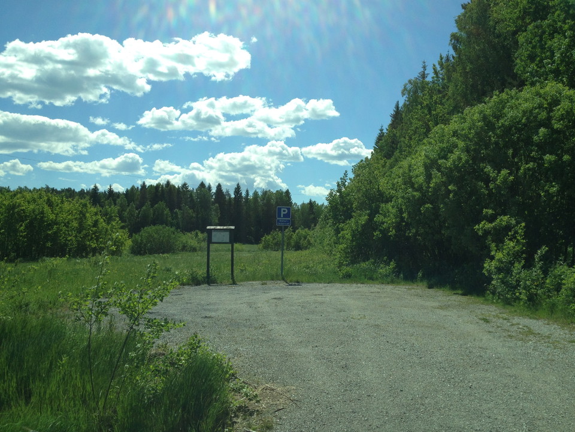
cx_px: 288
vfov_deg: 40.7
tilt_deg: +0.5
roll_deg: -3.2
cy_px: 216
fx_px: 581
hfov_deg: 52.6
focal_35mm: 35
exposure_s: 1/2907
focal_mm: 4.28
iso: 50
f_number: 2.4
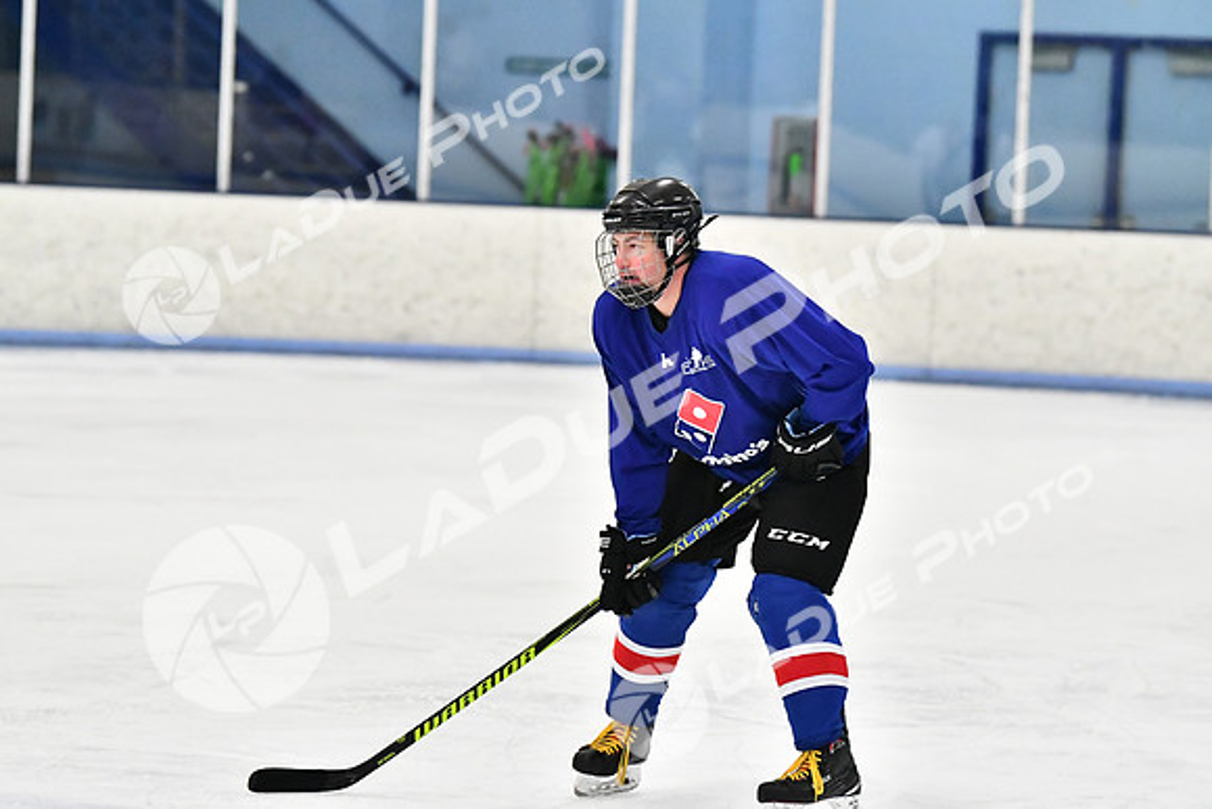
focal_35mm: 195
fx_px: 6566
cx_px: 606
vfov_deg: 7.0
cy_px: 404
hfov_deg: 10.5
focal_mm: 130
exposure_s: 1/1250
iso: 6400
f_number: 3.2
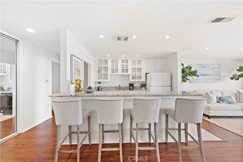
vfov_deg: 81.2
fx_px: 95
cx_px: 122
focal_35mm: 14
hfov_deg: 104.2
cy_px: 81
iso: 125
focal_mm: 14
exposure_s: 1/80
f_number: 7.1
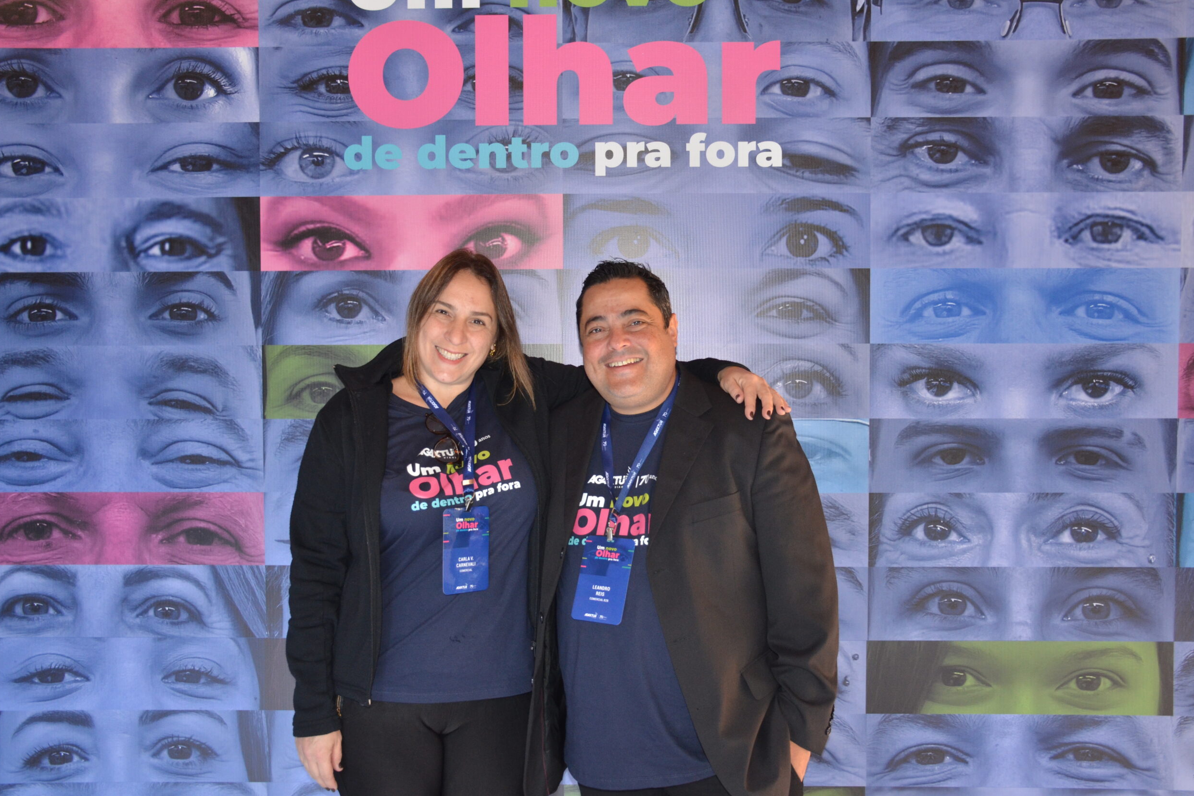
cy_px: 400
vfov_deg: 37.3
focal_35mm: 36
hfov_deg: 53.8
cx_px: 604
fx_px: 1178
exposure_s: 1/60
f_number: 3.8
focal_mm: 23
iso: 800
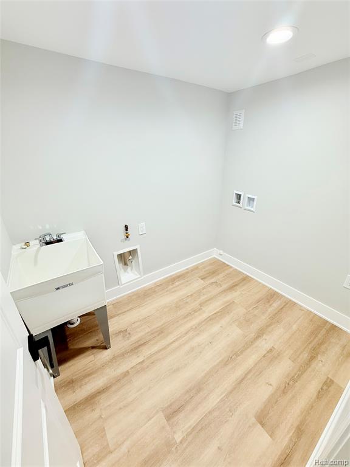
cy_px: 234
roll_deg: -0.3
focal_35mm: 14
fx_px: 189
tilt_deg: -23.4
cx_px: 175
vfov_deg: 102.1
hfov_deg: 85.7
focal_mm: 2.22
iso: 160
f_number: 2.2
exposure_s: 1/120
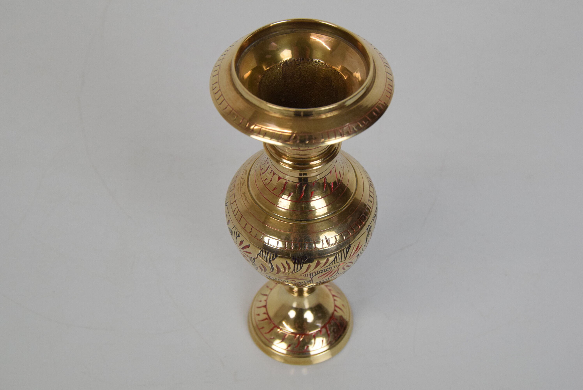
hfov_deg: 38.9
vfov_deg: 26.5
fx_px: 827
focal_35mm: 51
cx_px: 292
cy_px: 195
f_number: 9
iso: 1600
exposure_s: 1/320
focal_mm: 34
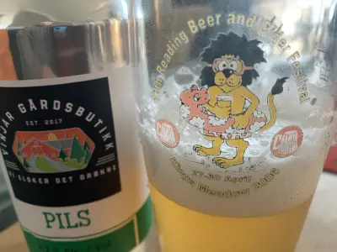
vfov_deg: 53.1
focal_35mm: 26
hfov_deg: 67.3
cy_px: 126
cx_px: 168
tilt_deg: -23.5
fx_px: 253
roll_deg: +2.8
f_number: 1.8
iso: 125
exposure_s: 1/60
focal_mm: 4.25
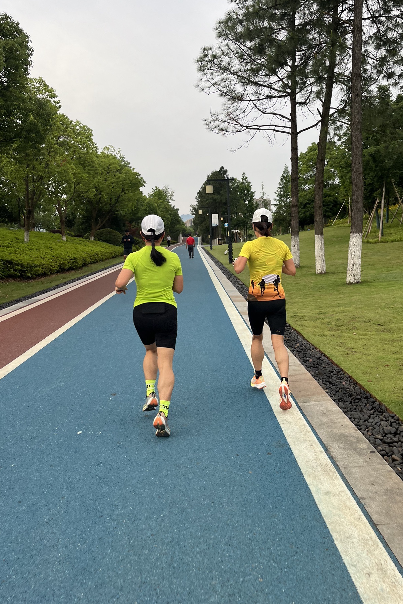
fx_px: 504
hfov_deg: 43.3
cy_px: 277
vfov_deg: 61.8
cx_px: 247
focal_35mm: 30
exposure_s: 1/338
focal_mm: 5.1
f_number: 1.6
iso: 50
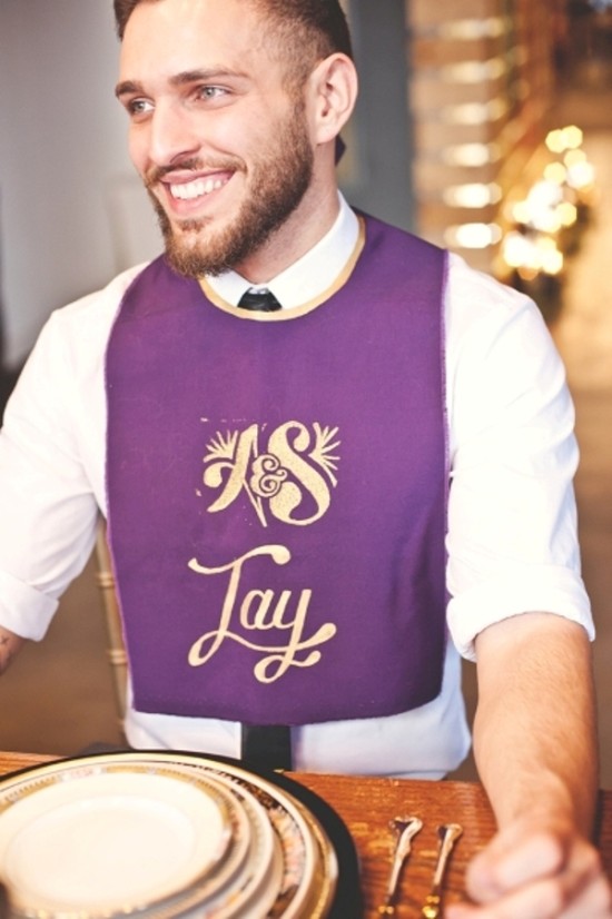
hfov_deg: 27.0
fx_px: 1276
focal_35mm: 50
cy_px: 460
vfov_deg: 39.6
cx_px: 306
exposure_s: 1/160
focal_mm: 50
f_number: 2.8
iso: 2000
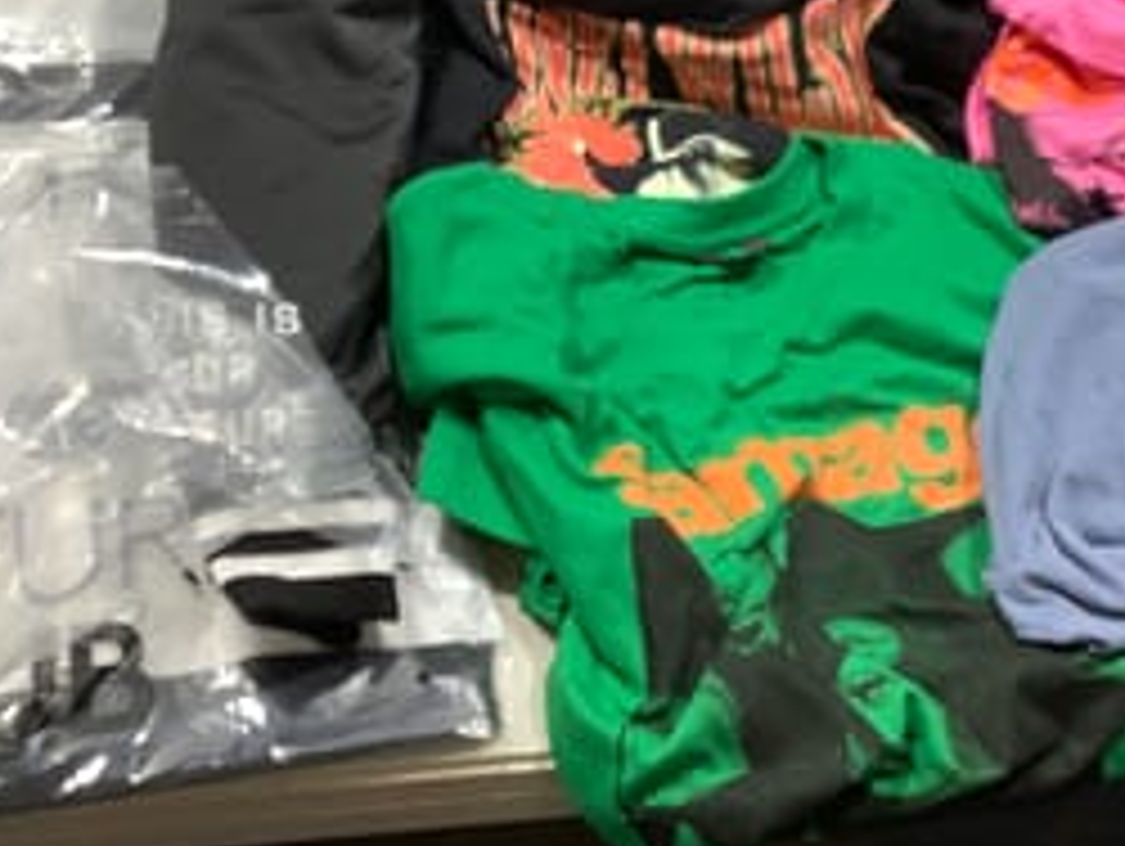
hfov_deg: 31.2
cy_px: 137
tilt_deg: -49.1
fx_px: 2017
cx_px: 594
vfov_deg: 23.3
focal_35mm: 62
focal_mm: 3.3
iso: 50
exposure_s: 1/50
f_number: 2.4
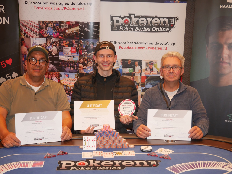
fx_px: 335
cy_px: 87
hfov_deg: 38.2
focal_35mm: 50
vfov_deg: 29.1
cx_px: 116
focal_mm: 25
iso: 800
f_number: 4.5
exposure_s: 1/60
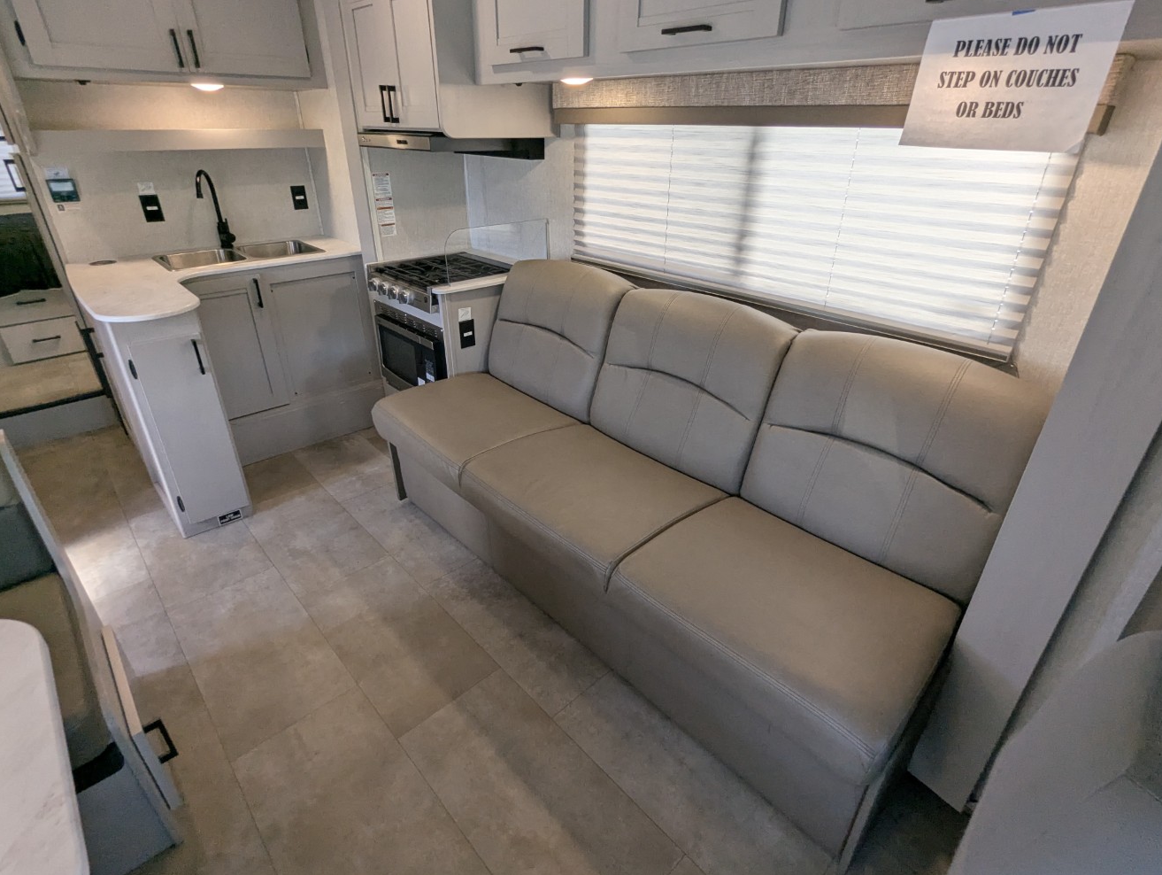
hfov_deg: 91.0
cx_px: 587
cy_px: 422
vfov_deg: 74.8
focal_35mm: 17
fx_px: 571
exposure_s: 1/160
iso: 181
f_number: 2.2
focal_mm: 2.35
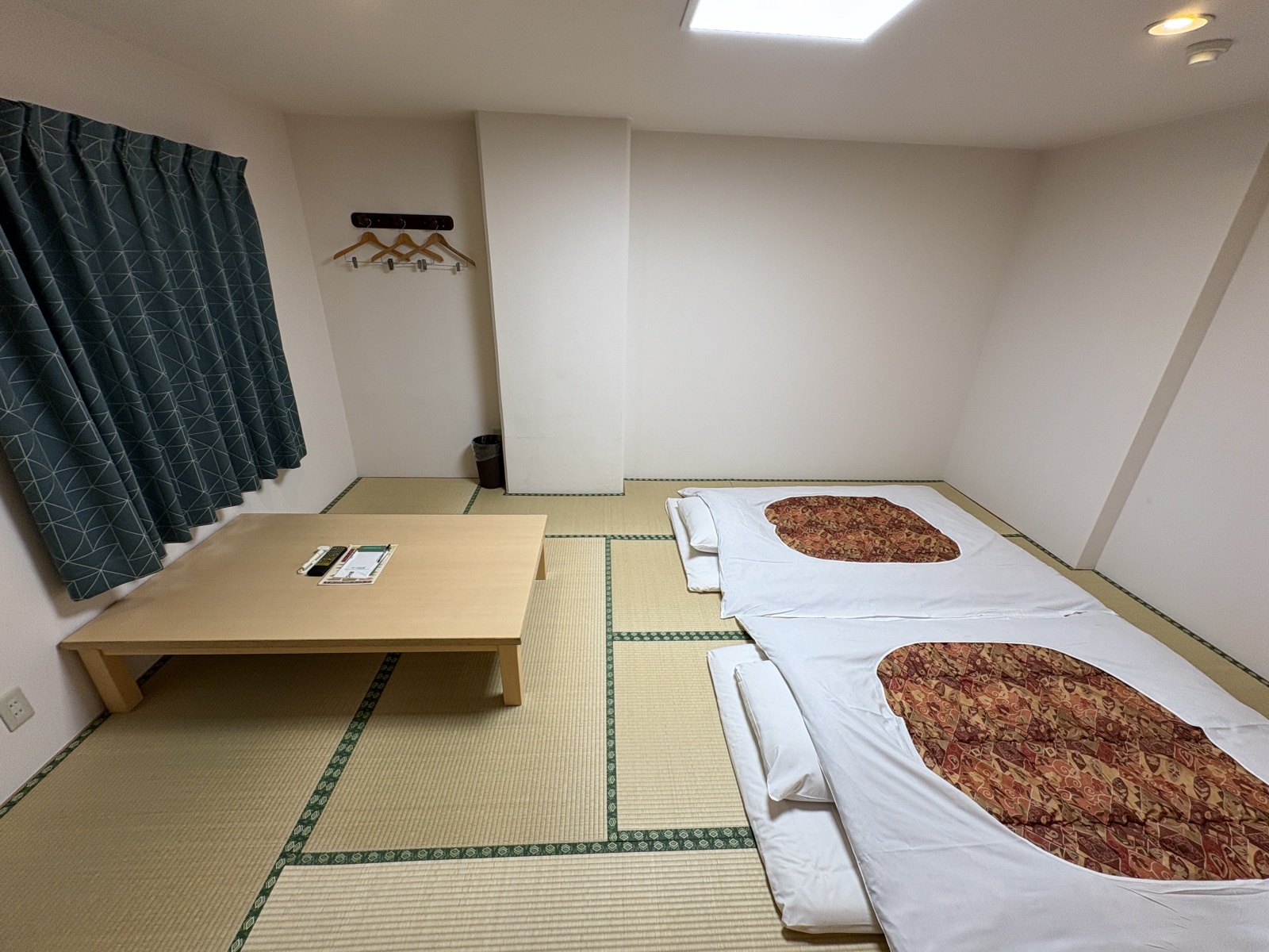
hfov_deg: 102.1
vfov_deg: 85.7
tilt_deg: -22.0
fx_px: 513
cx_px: 634
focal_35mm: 14
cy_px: 476
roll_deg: -0.1
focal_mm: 2.22
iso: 64
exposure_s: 1/100
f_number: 2.2
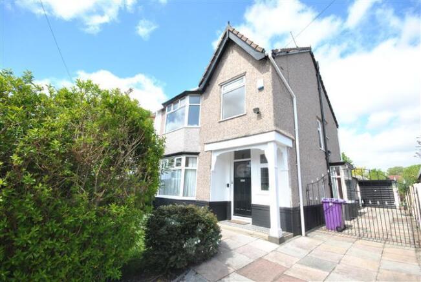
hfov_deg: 100.3
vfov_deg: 77.6
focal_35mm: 15
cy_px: 141
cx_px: 210
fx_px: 176
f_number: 9
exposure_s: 1/320
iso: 400
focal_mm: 10
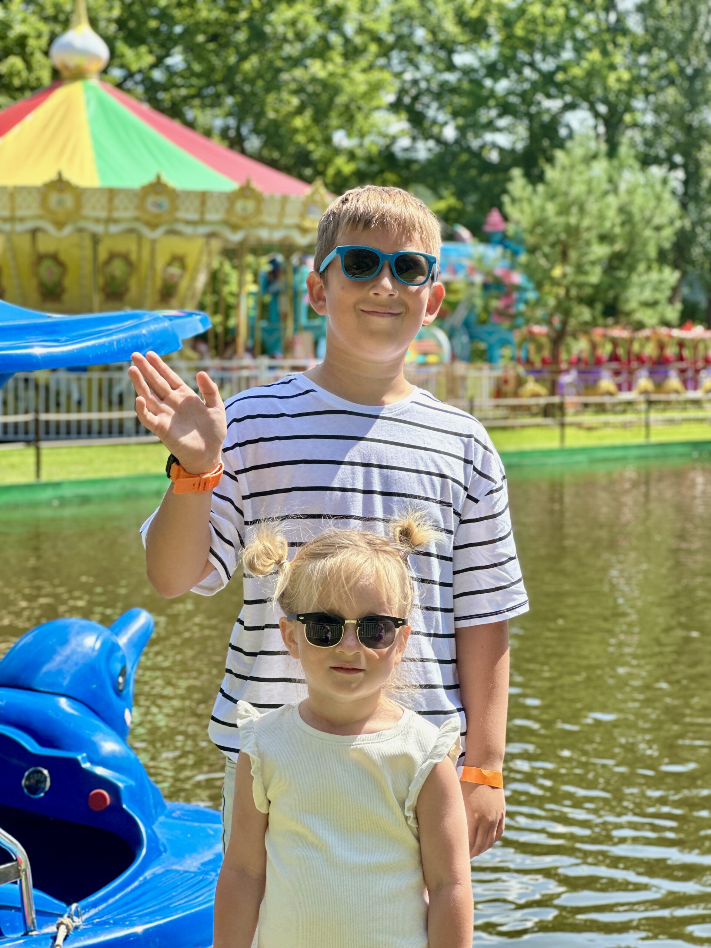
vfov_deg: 25.3
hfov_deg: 19.1
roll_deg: -1.3
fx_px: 2109
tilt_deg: -2.6
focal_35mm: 77
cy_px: 474
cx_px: 356
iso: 32
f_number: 2.8
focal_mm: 9
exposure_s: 1/244
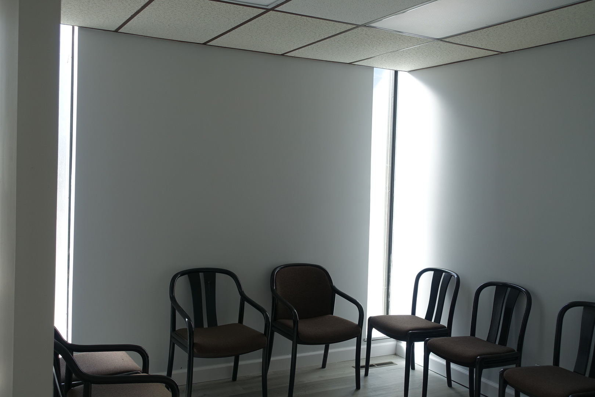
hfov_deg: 53.1
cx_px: 298
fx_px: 595
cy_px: 198
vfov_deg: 36.9
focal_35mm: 36
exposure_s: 1/80
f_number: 4
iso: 125
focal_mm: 13.16
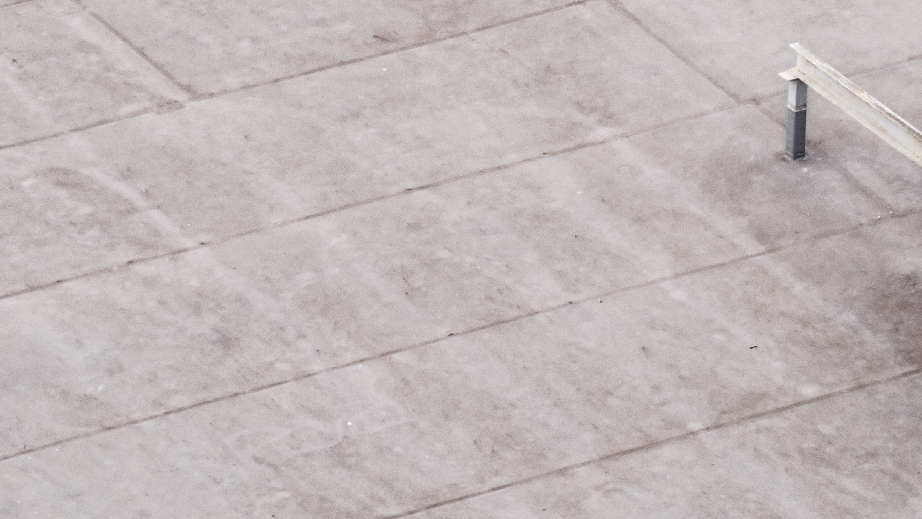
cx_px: 558
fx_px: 11196
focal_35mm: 458
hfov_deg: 4.7
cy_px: -25
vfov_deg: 2.7
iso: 200
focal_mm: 200
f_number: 11
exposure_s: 1/100
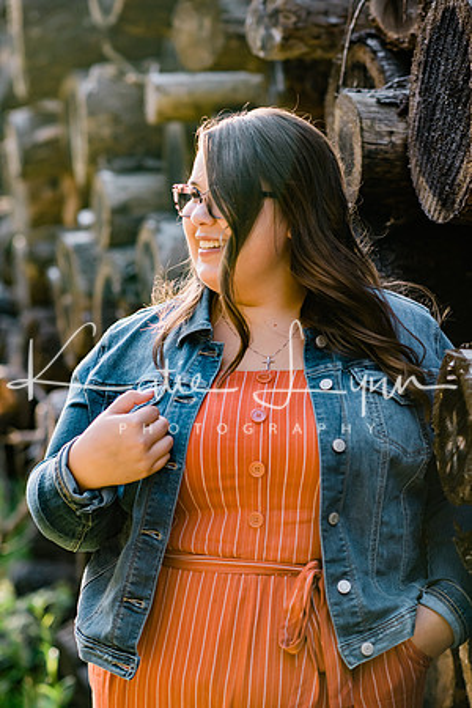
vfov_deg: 23.9
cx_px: 236
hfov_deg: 16.1
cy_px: 354
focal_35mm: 85
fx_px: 1672
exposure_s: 1/800
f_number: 2.8
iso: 640
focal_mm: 85
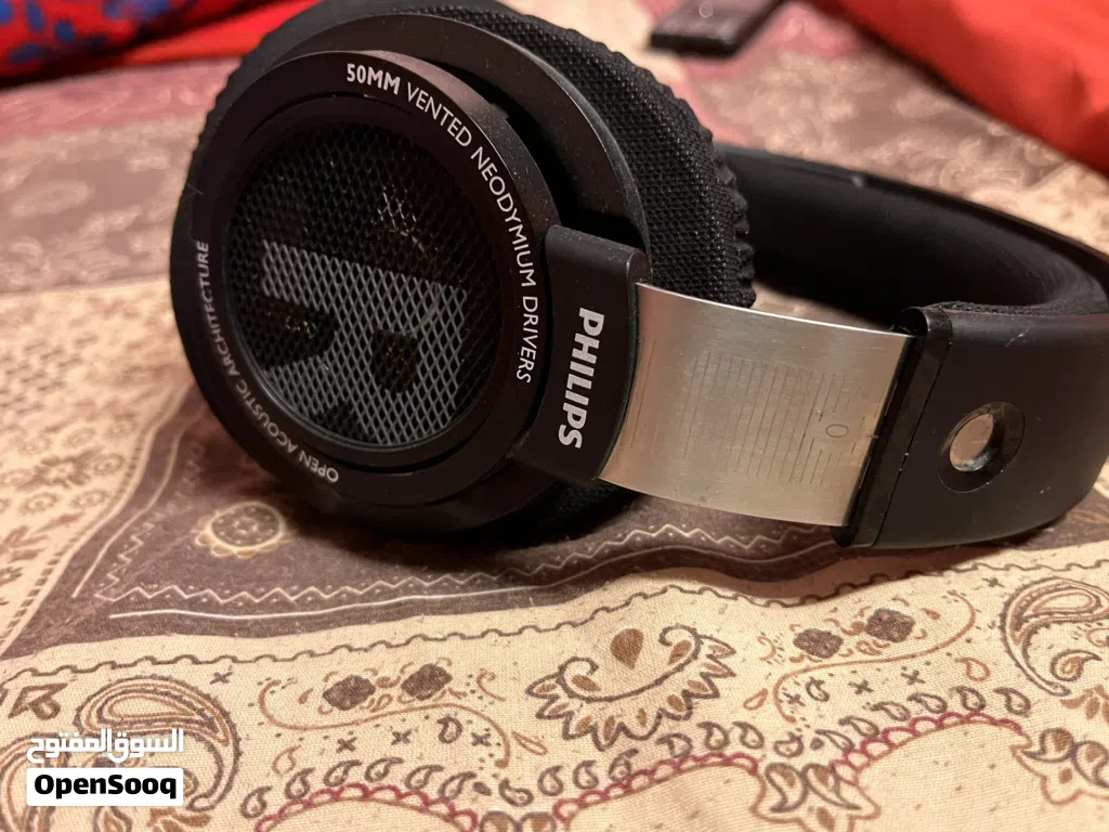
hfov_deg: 67.3
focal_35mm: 26
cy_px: 416
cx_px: 554
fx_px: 833
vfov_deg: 53.1
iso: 500
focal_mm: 5.1
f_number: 1.6
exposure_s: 1/25
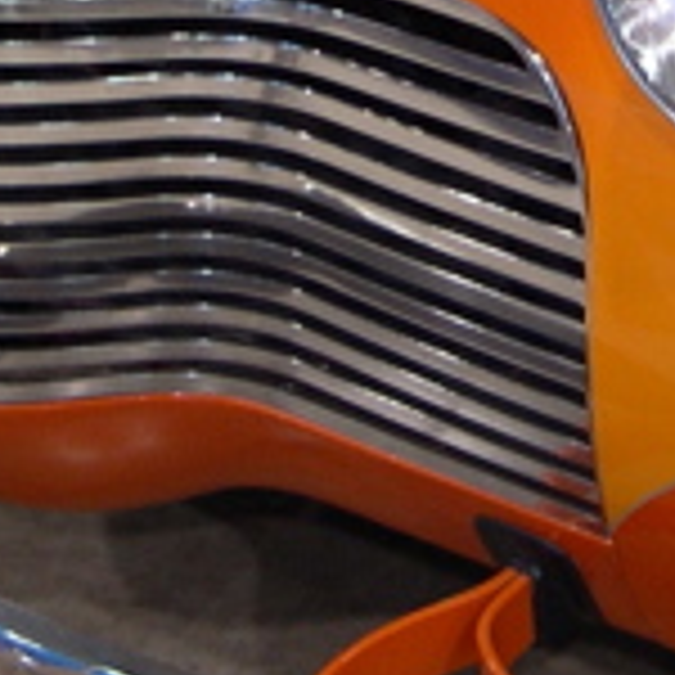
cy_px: -158
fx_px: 3949
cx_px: 648
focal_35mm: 179
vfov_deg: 9.6
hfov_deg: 9.7
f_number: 2.8
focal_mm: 8
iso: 100
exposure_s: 1/20.8
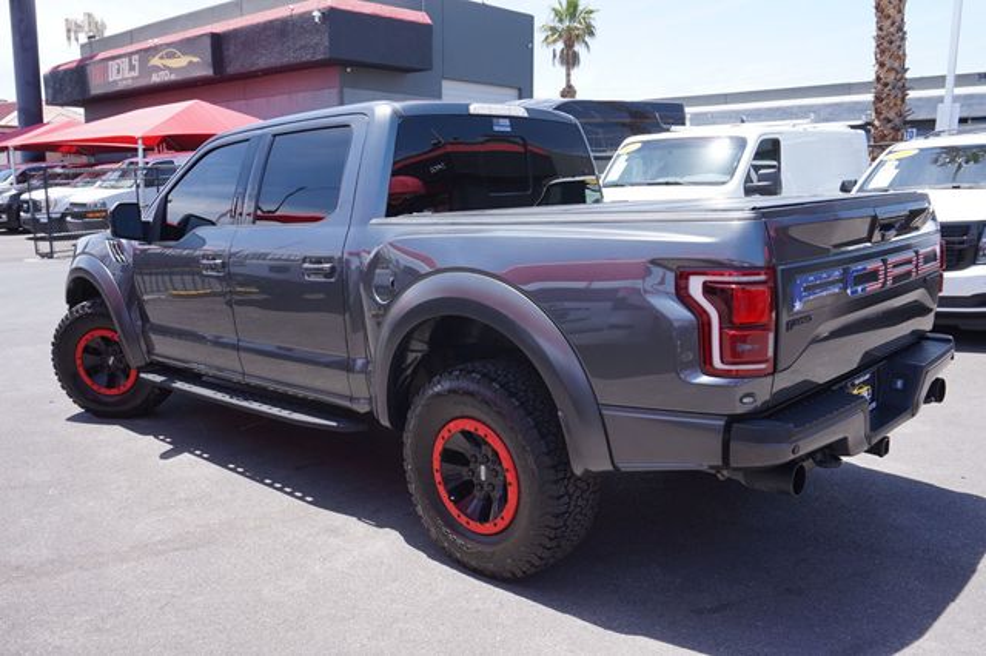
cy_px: 328
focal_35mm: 30
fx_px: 821
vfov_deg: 43.6
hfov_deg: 62.0
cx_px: 493
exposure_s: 1/100
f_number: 8
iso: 100
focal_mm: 20
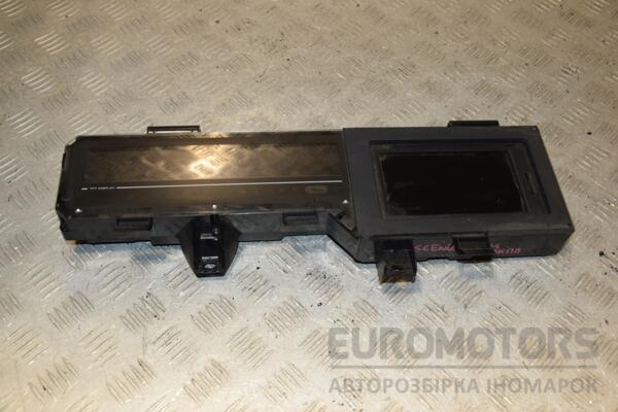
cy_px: 206
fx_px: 644
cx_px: 309
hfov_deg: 51.3
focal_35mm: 38
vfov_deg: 35.5
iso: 800
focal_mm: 25
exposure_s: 1/200
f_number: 6.3
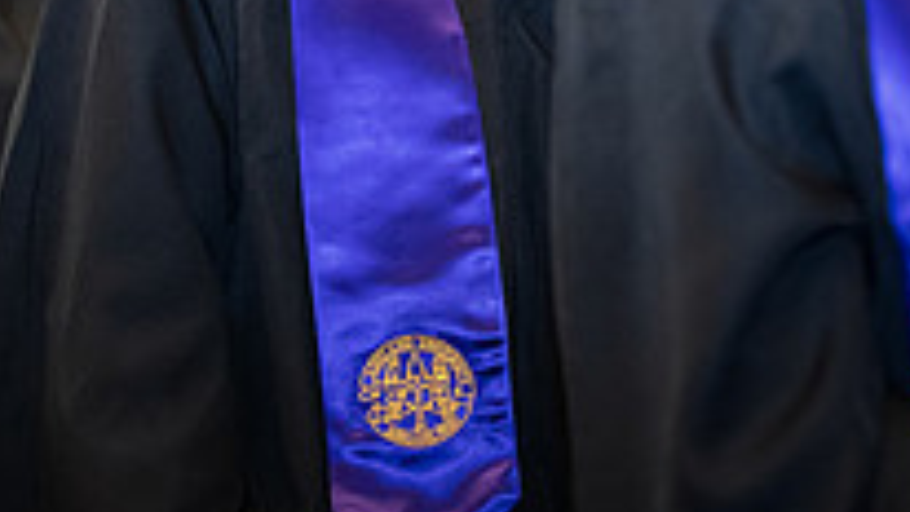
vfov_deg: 5.8
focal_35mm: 207
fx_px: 4996
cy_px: -157
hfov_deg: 10.4
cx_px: 596
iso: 2000
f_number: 4
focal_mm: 70
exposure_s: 1/200
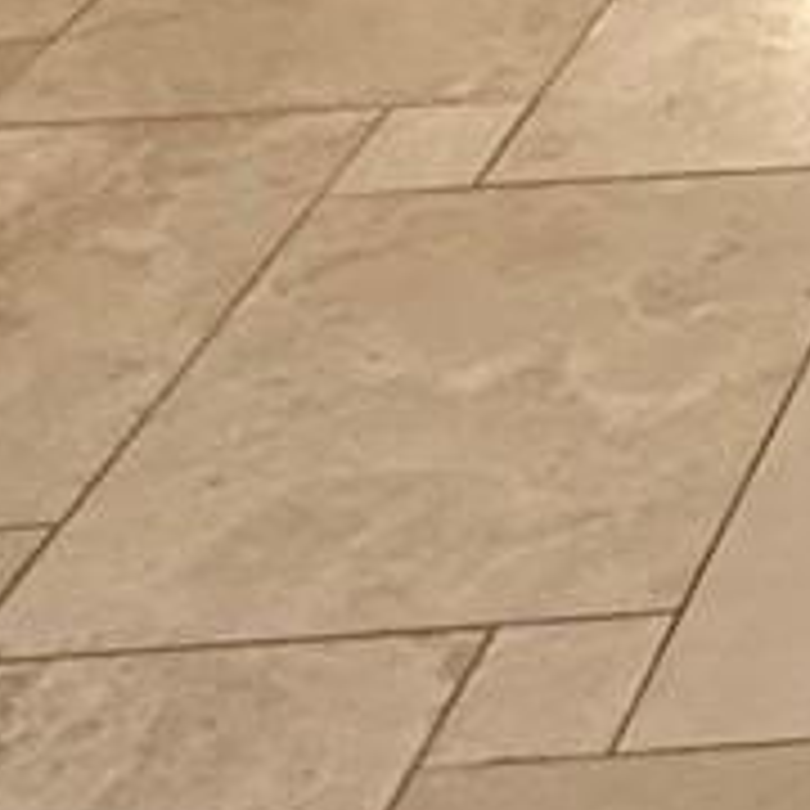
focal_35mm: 110
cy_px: -1318
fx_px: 2912
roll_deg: -0.5
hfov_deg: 11.7
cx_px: 2160
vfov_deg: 11.8
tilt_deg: -8.0
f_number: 2.2
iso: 250
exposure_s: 1/120
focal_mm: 2.22
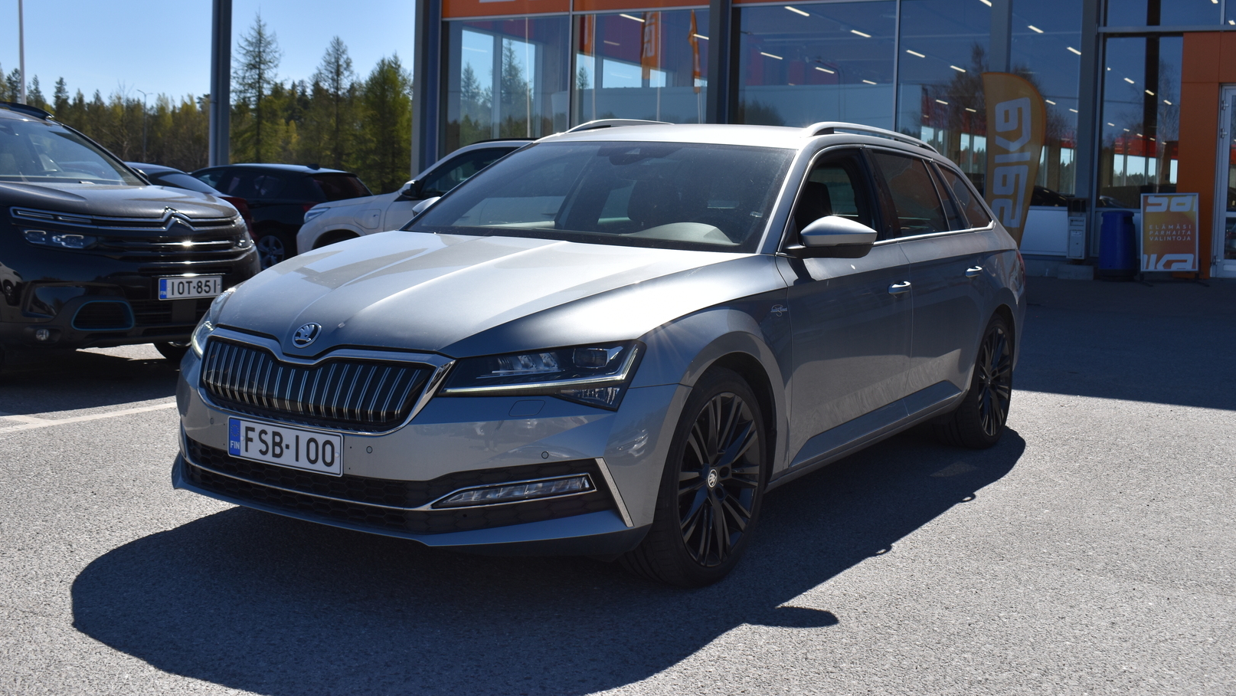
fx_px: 1344
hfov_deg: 49.4
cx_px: 616
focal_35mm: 41
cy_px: 287
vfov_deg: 29.0
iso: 200
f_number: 9.5
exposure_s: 1/750
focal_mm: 26
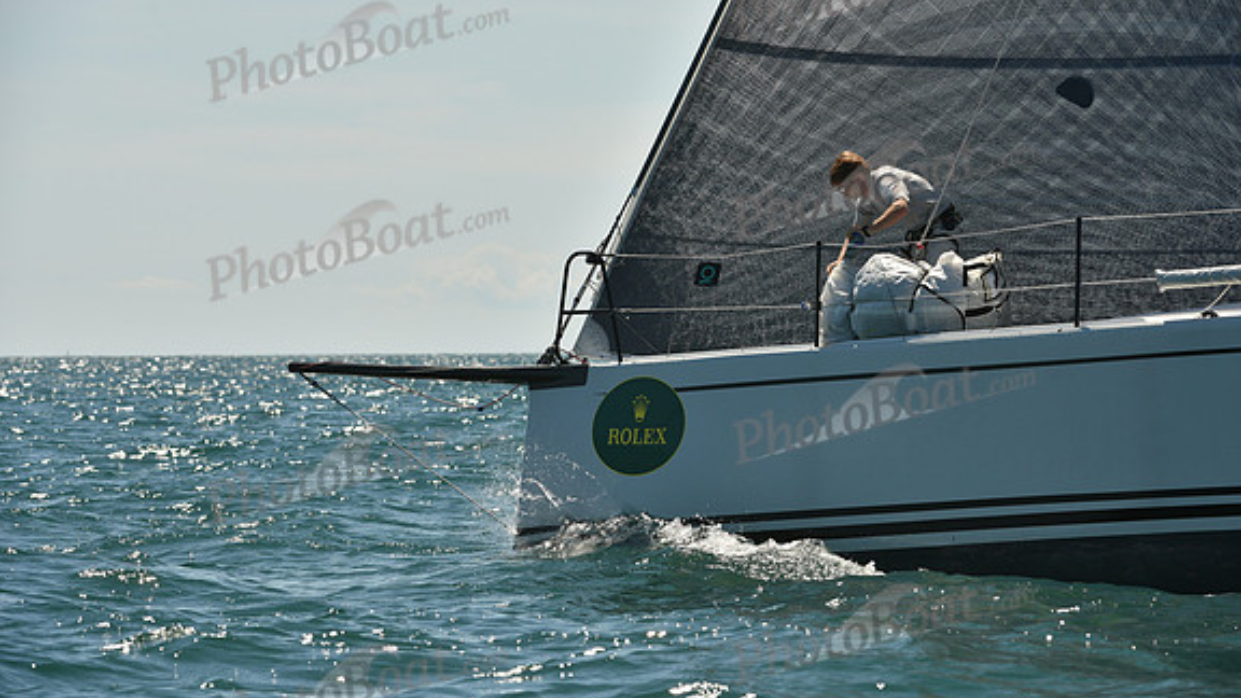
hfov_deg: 10.2
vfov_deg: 5.8
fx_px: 6943
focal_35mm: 211
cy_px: 326
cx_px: 623
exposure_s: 1/1000
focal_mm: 200
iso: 250
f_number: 9
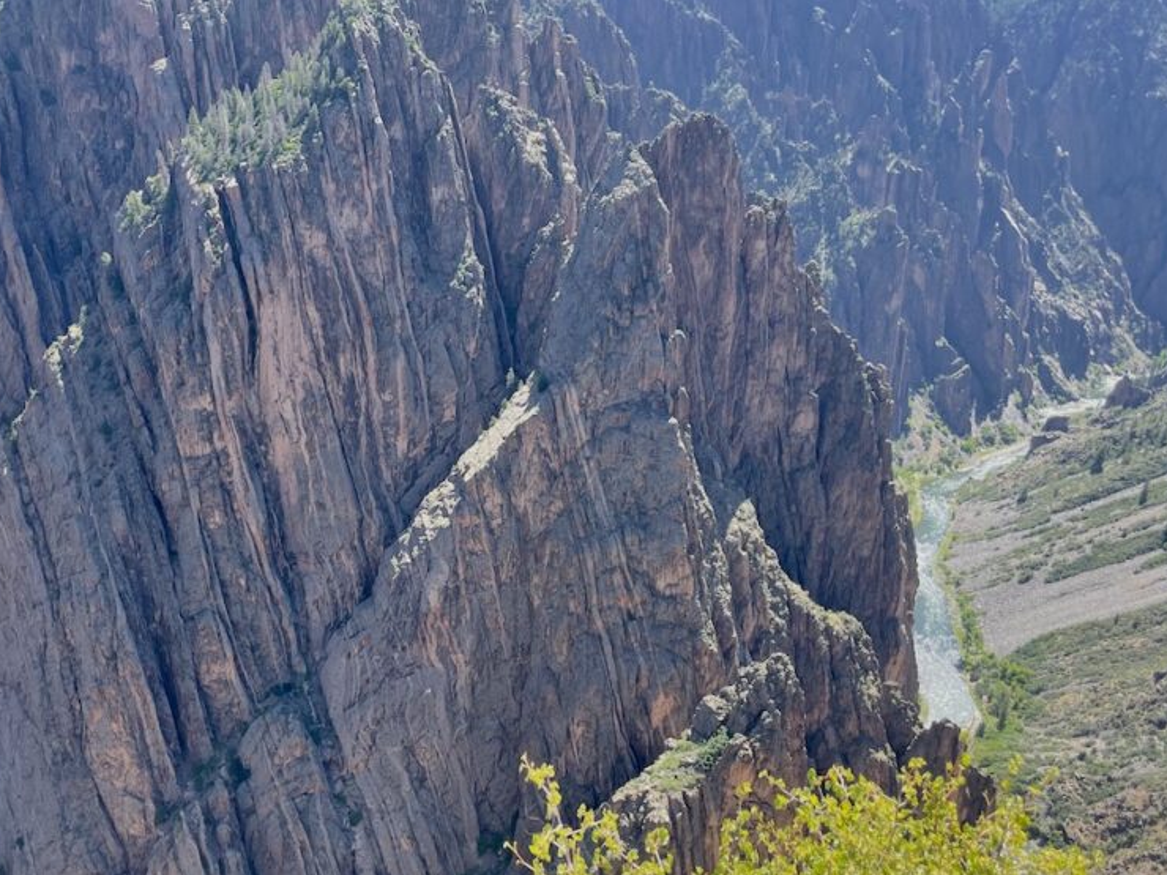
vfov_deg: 39.5
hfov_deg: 50.8
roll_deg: -2.2
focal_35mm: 36
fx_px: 1214
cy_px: 528
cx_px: 429
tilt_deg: -24.5
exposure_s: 1/633
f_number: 1.6
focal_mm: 4.2
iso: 32
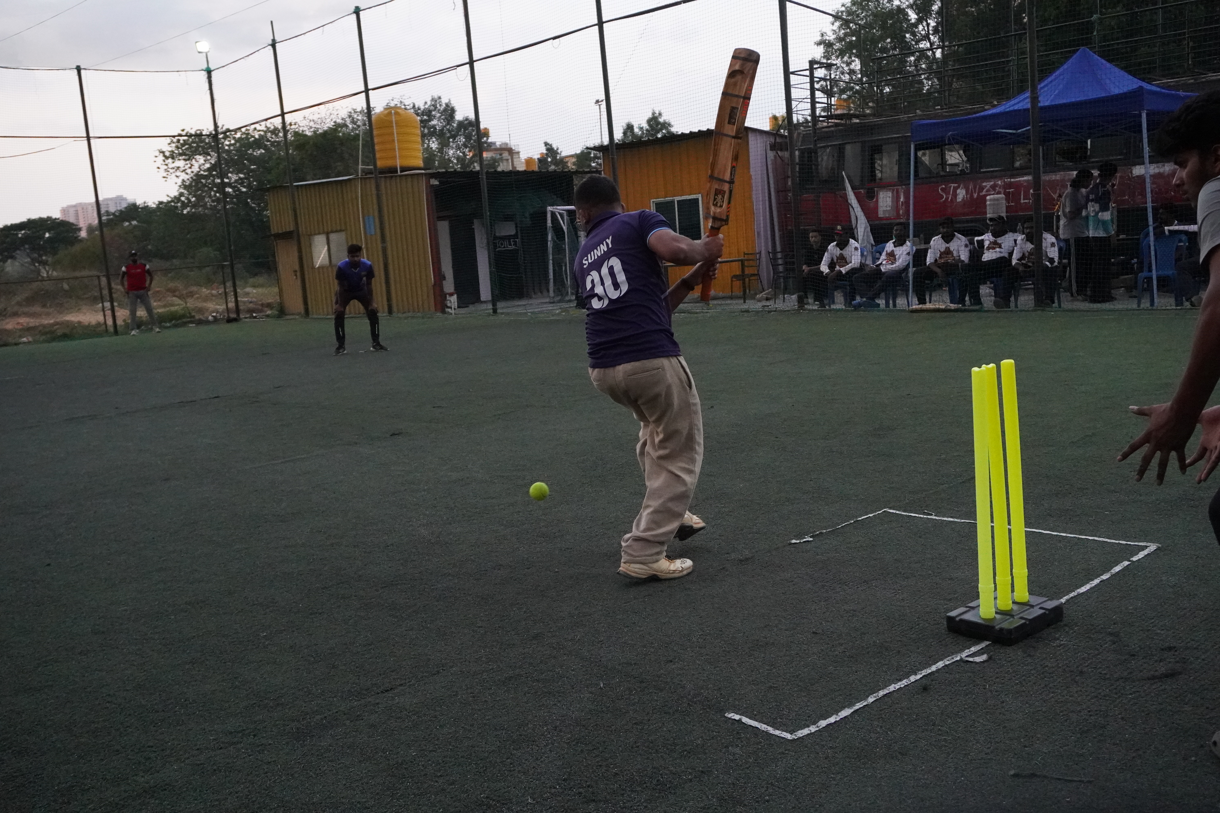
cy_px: 406
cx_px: 610
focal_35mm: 34
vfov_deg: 38.4
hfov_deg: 55.1
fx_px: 1169
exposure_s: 1/1000
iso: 5000
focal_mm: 23
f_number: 5.6
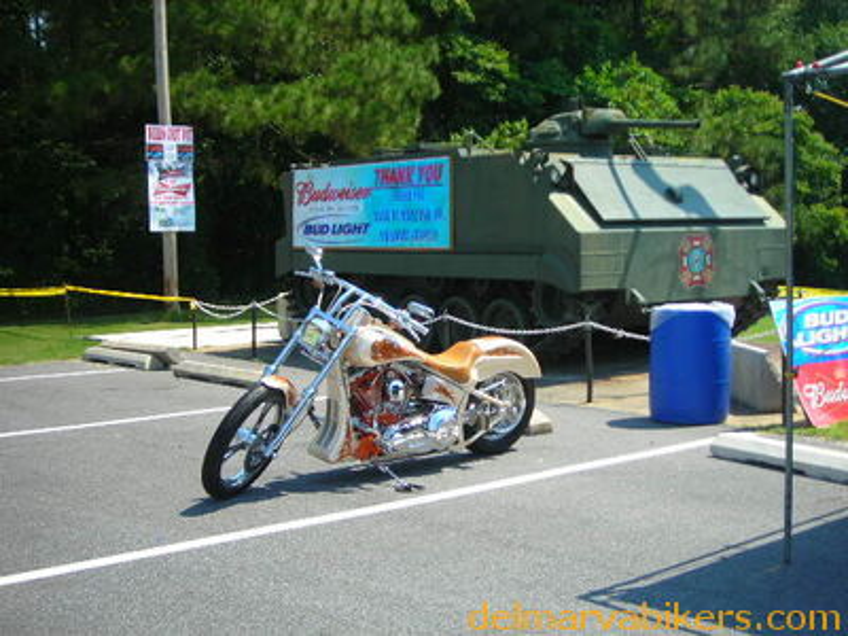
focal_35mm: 47
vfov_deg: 30.9
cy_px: 318
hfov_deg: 40.4
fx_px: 1151
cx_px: 424
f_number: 3.4
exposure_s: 1/339
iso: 50
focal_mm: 7.8
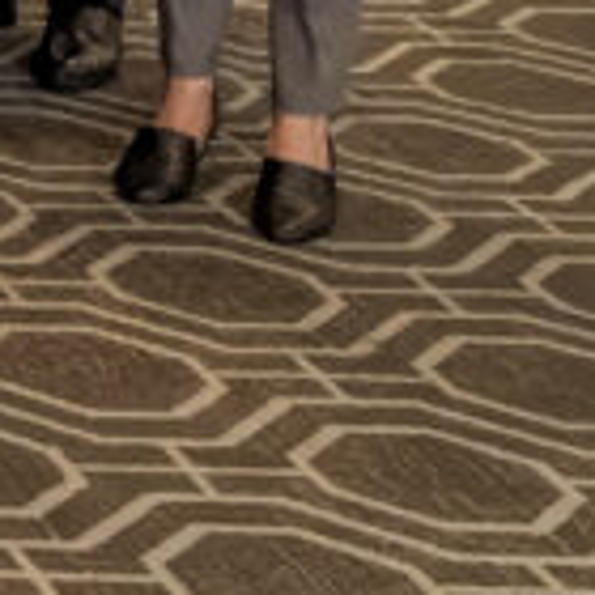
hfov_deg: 7.6
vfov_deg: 9.2
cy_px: -527
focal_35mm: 181
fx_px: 3520
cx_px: -1568
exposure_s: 1/200
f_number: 8
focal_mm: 29
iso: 5000
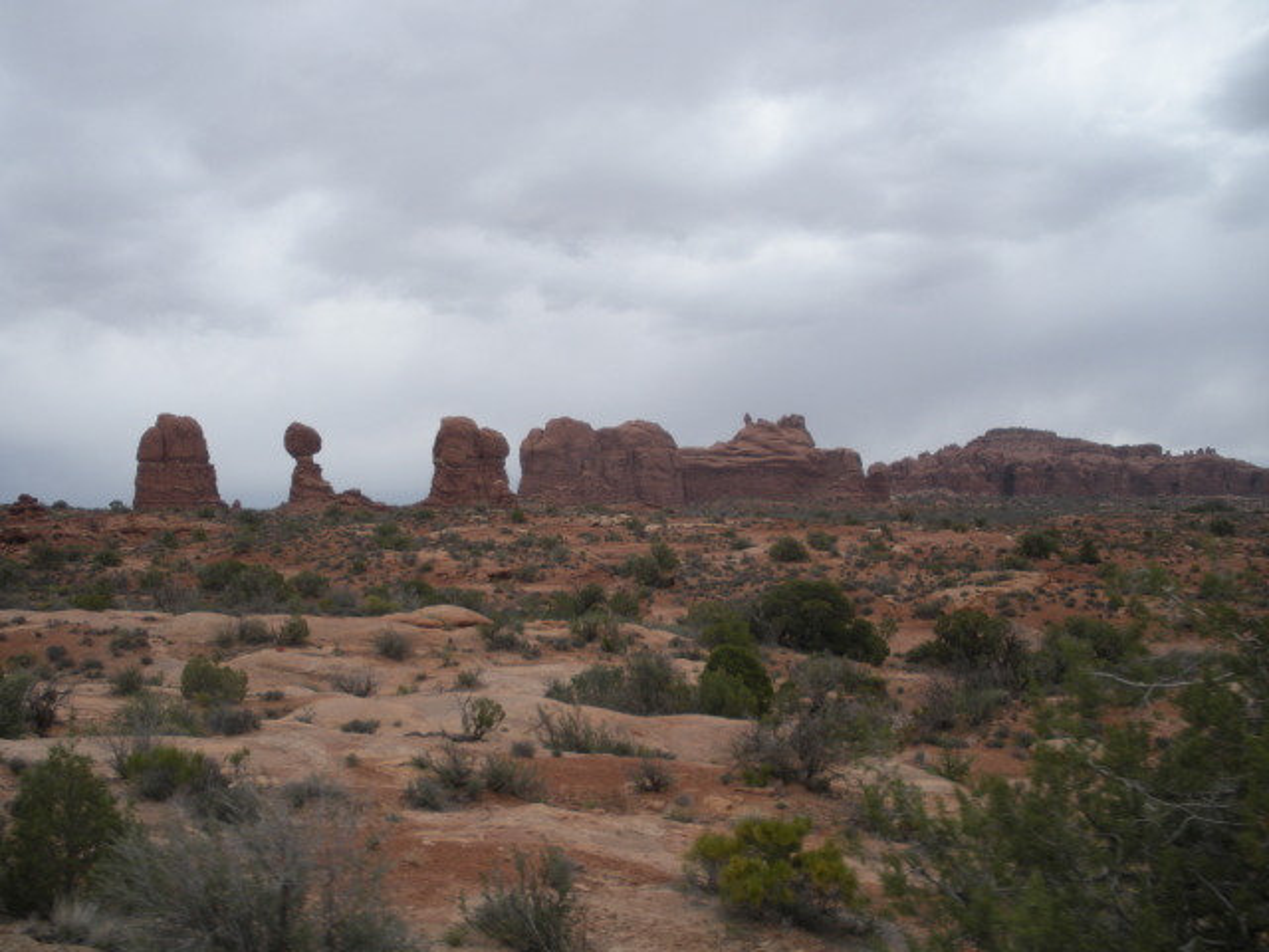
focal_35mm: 36
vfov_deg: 39.7
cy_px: 476
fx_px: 1320
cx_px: 634
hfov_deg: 51.4
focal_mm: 6.3
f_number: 3.5
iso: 64
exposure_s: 1/817
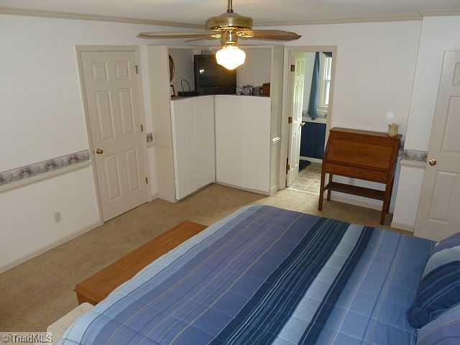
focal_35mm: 25
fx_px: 332
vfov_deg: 54.9
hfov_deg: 69.4
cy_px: 172
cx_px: 230
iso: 200
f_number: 3.3
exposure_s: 1/30
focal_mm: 4.1
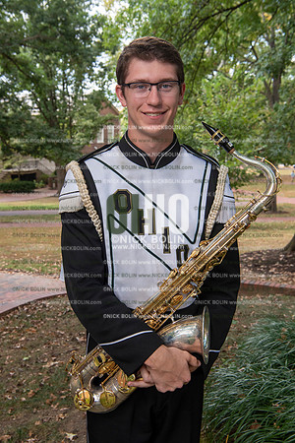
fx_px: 553
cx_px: 148
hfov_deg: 29.9
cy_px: 222
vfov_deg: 43.6
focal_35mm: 45
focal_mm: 45
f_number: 8
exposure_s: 1/100
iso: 500
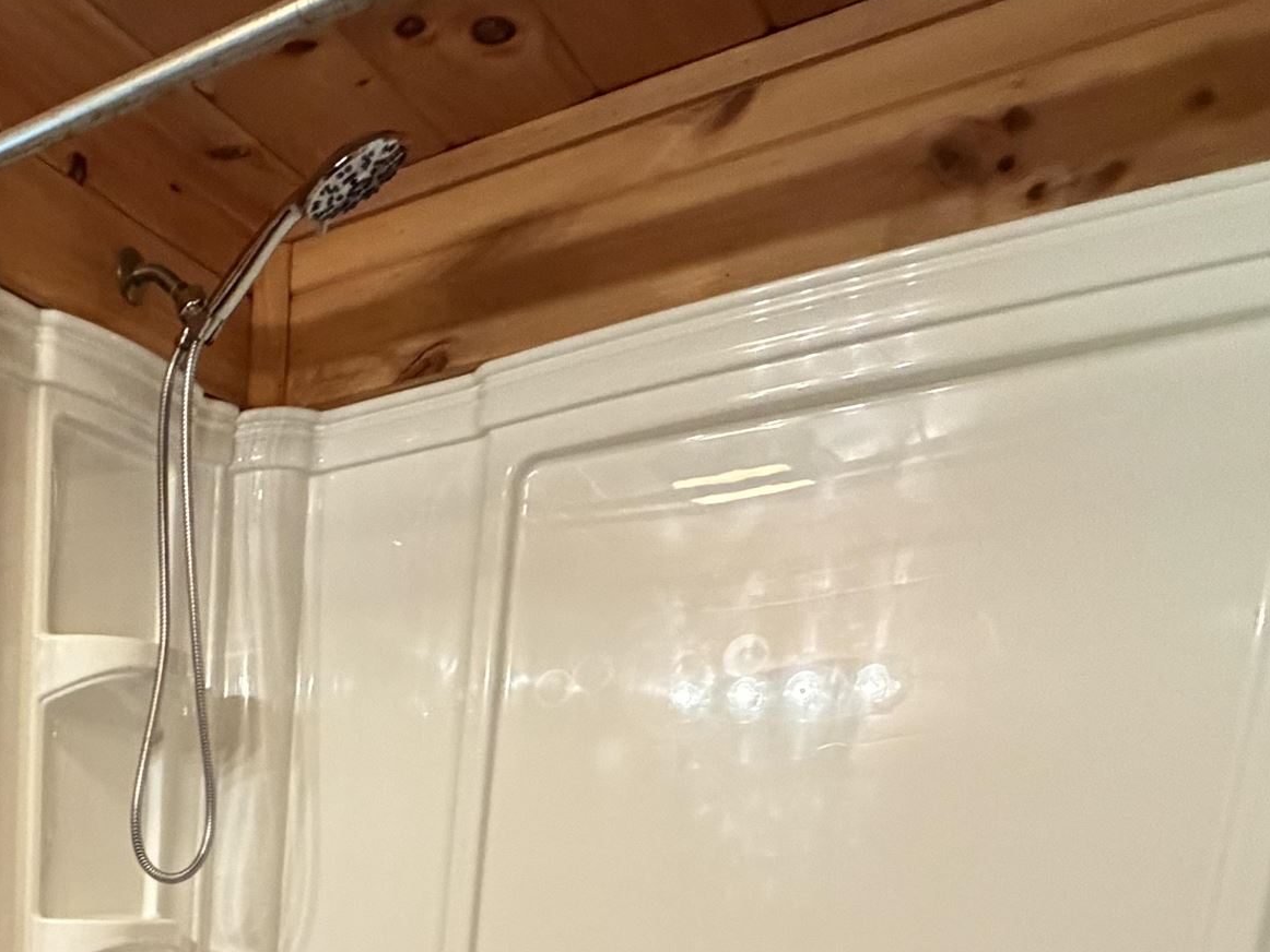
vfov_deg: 31.8
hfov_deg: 41.2
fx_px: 1358
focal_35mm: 37
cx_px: -92
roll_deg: +0.3
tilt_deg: -11.0
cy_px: 1162
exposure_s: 1/60
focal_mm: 2.22
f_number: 2.2
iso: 800
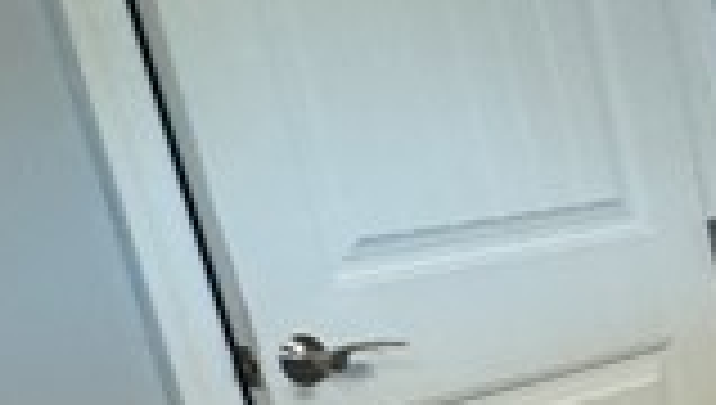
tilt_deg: -21.4
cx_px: 1783
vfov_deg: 11.8
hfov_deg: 13.9
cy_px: 644
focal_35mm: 98
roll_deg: -1.5
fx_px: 1863
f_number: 2.2
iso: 250
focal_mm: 2.22
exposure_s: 1/60
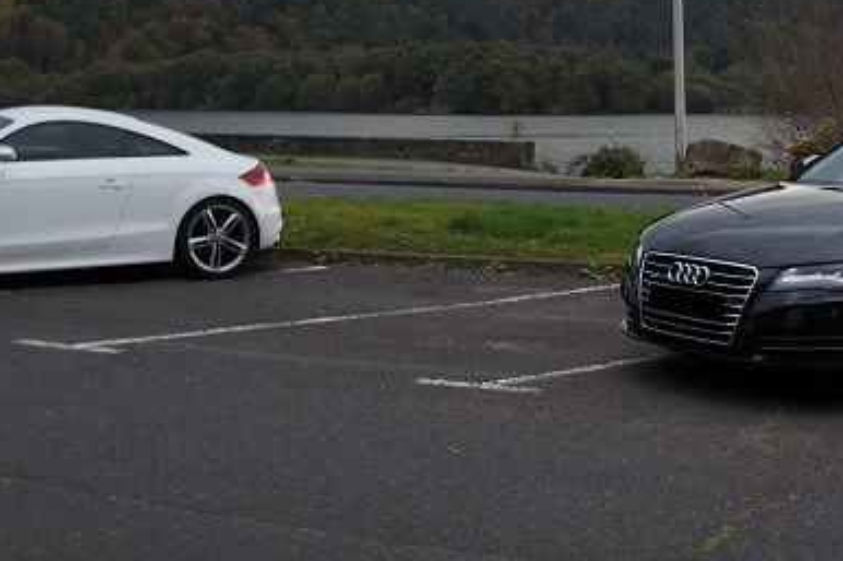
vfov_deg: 23.4
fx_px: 1311
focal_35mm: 56
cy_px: 26
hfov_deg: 35.4
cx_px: 553
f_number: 4
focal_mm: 18
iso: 160
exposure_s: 1/160
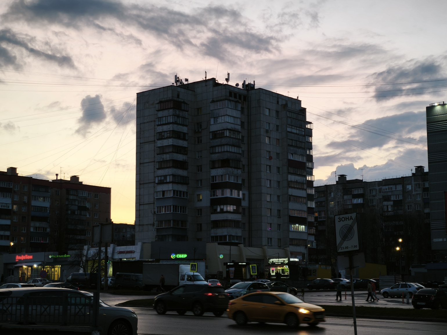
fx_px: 826
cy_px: 168
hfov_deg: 30.3
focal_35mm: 64
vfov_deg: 22.9
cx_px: 224
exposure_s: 1/100
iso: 320
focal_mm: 7.1
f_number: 1.9
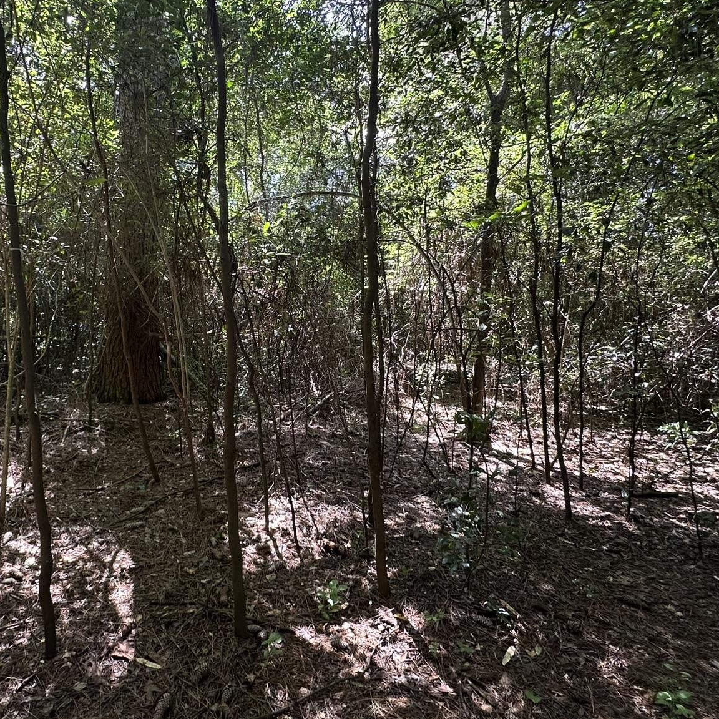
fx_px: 517
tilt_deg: +1.4
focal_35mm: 22
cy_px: 317
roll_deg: -0.2
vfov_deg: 69.4
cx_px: 278
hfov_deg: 68.7
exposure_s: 1/99
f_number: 2.2
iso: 125
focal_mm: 2.22
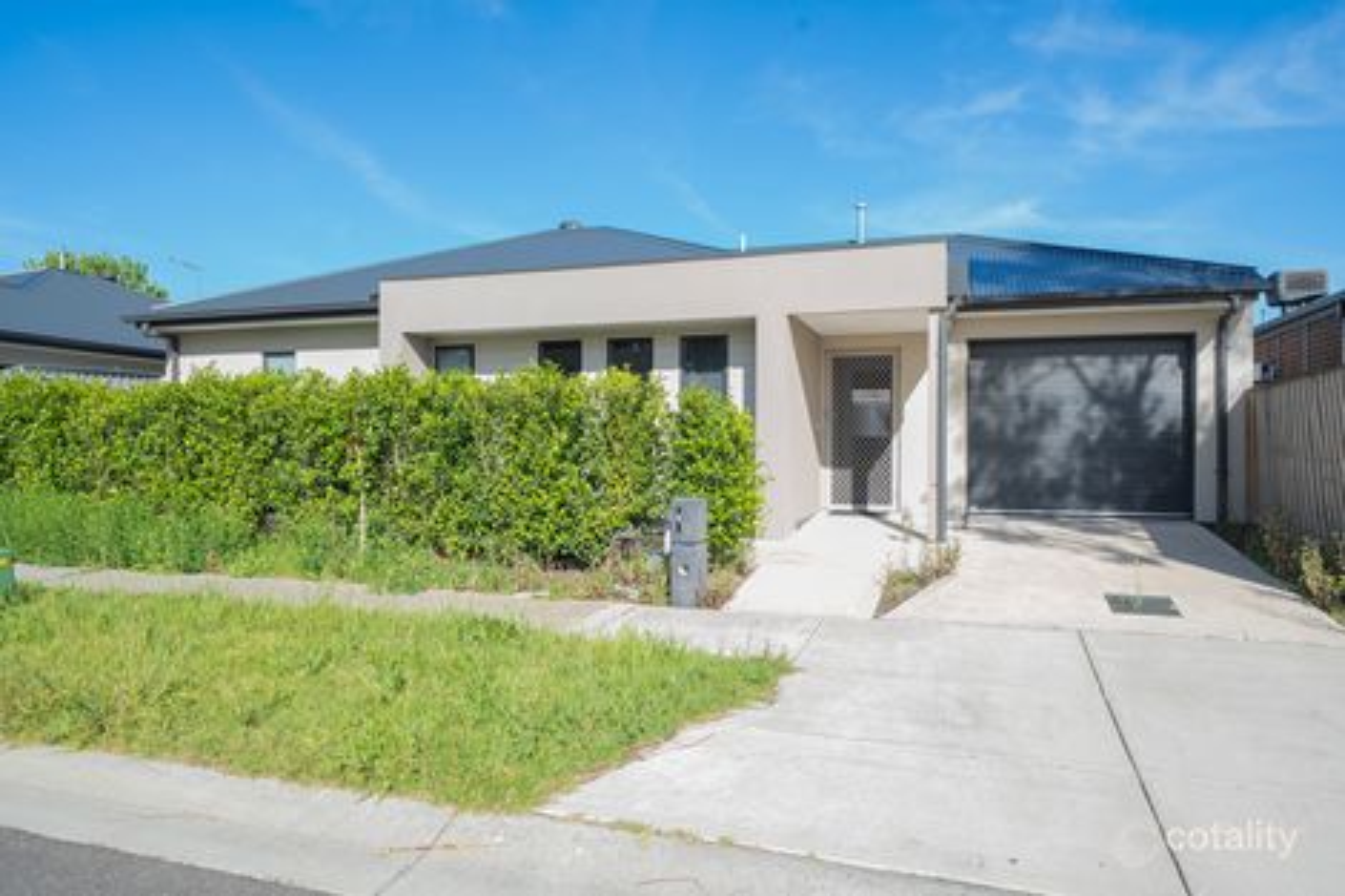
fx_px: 896
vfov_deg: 53.1
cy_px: 448
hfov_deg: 73.8
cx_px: 672
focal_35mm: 24
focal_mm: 24
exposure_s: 1/500
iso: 500
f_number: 8
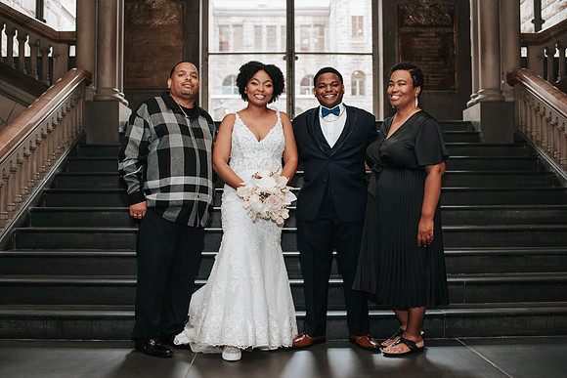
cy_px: 187
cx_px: 273
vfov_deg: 33.9
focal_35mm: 39
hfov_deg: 49.1
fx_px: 620
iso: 1000
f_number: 3.2
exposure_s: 1/125
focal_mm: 35
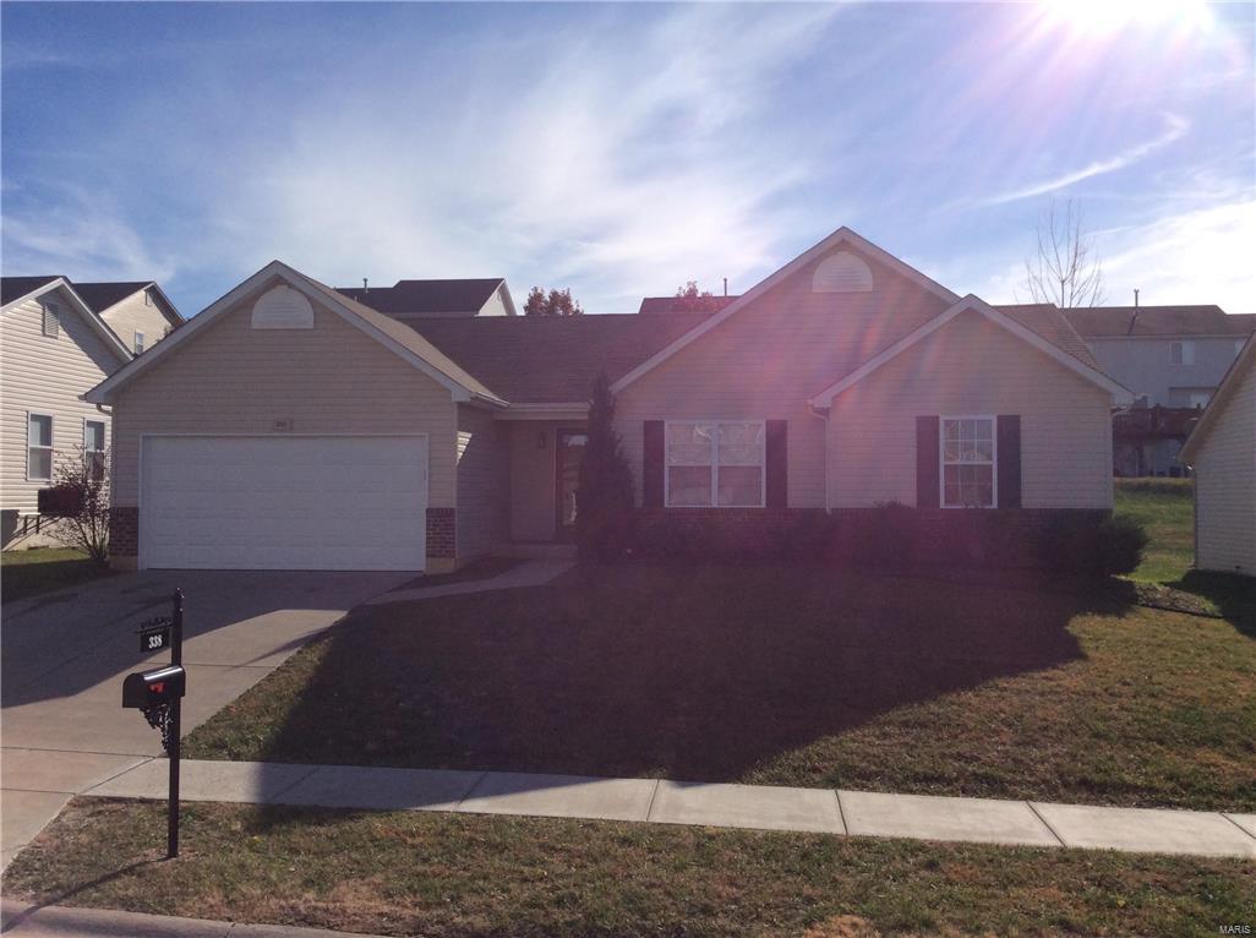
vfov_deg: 44.0
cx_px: 628
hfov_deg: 56.9
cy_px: 469
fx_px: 1159
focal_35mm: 32
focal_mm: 3.3
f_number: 2.4
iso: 32
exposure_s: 1/3012
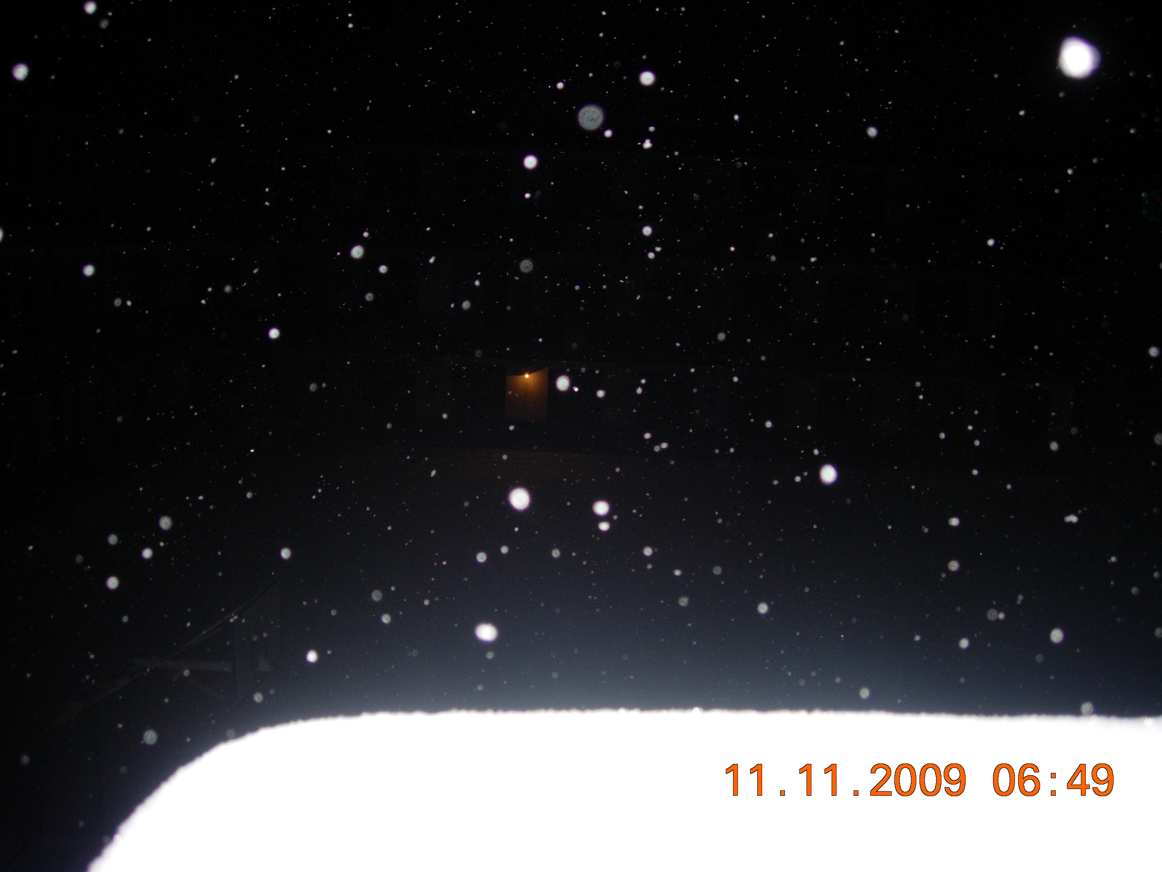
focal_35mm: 38
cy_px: 436
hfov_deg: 49.0
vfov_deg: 37.7
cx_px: 581
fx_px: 1276
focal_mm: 7.8
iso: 79
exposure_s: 1/64
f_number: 2.8
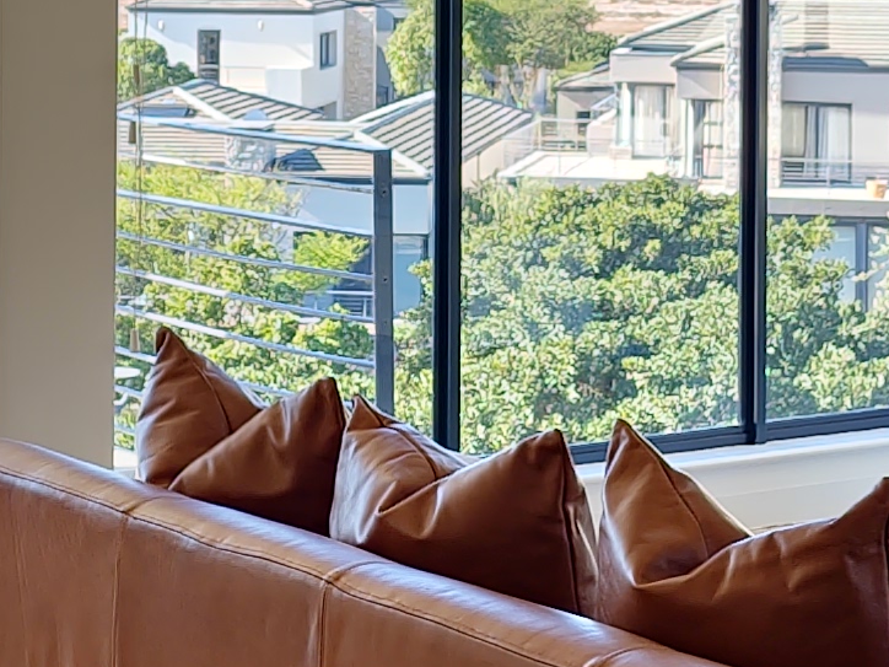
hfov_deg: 15.5
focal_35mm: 127
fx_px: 3262
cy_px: -52
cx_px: 501
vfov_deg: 11.5
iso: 32
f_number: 1.8
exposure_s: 1/100
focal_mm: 6.4
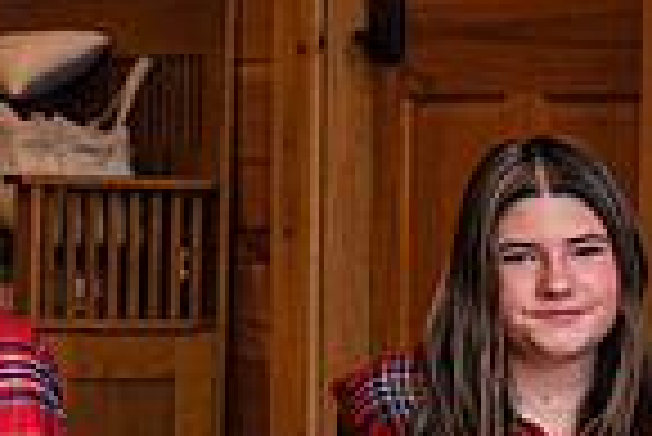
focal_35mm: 174
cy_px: 316
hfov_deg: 11.7
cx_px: 93
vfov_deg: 7.9
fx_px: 3154
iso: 800
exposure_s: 1/160
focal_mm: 37
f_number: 2.8
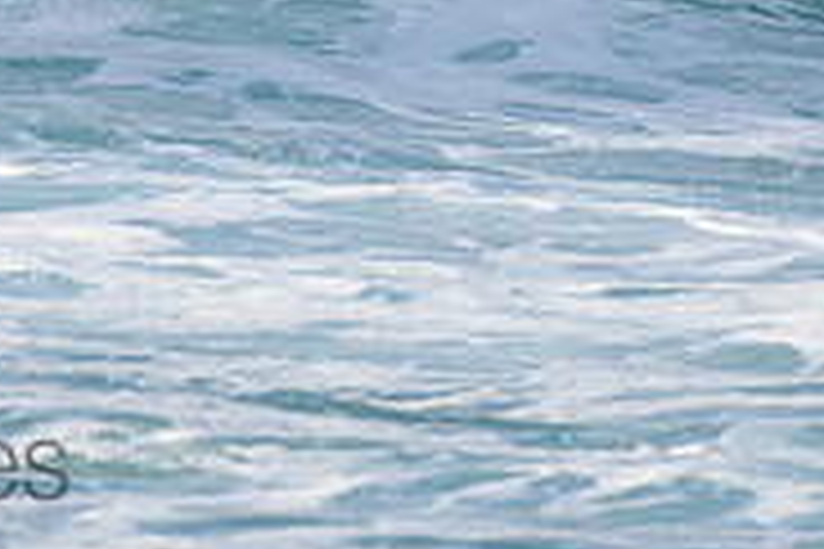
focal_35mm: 1946
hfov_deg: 1.1
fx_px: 44538
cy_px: -385
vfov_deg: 0.7
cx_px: -306
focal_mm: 500
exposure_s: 1/2000
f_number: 5.6
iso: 220
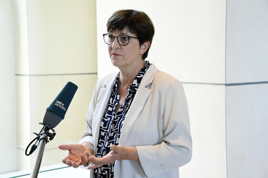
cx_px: 134
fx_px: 461
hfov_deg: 32.4
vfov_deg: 21.9
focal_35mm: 62
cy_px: 89
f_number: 5.6
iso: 5000
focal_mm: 62
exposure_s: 1/125
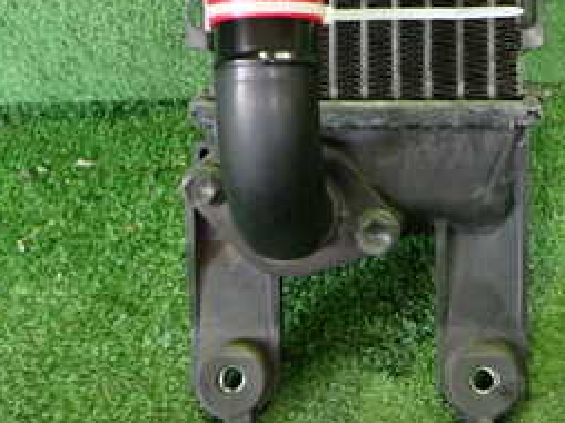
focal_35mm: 71
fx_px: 1158
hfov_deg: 27.1
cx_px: 425
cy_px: -7
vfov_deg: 20.0
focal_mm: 5.4
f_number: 2.3
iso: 640
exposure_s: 1/30
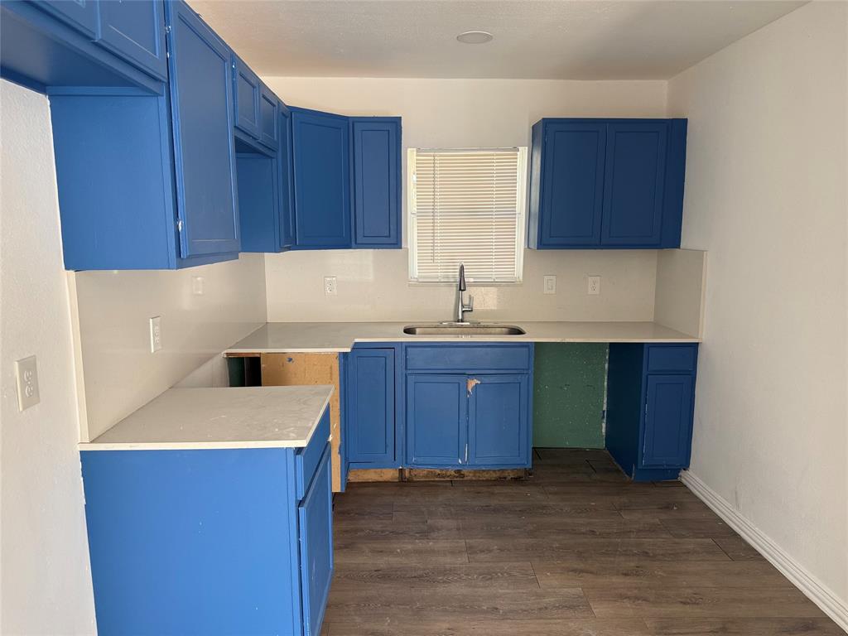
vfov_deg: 56.8
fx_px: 588
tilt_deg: -8.2
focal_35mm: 24
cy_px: 318
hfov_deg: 71.6
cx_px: 424
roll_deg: +0.6
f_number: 1.78
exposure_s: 1/121
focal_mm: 6.76
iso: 160
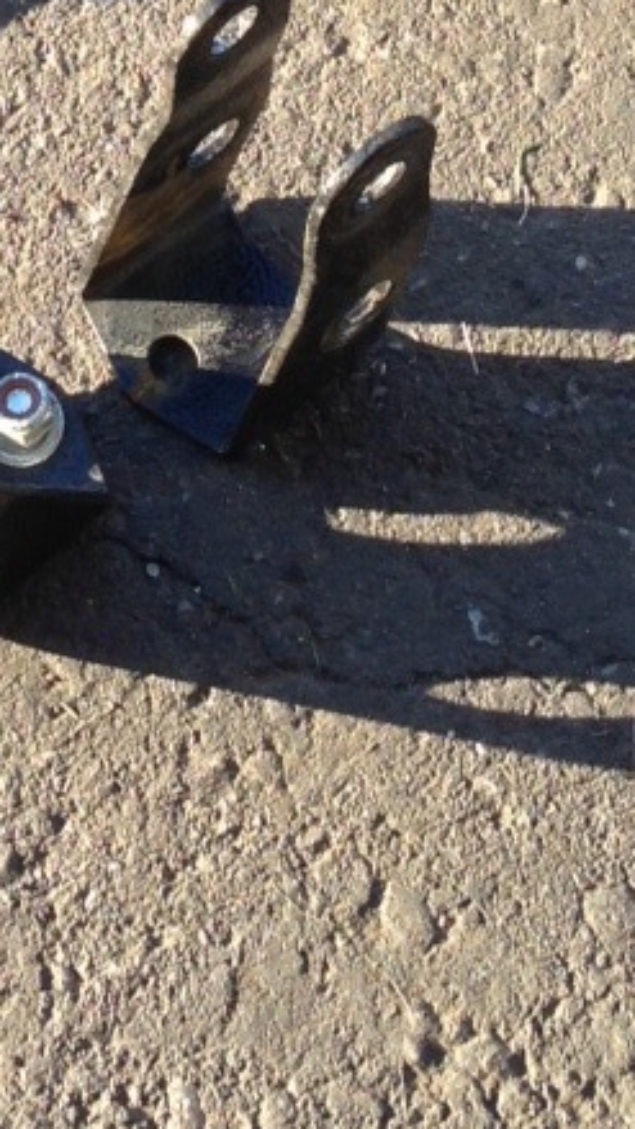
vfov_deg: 15.4
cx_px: -33
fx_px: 3921
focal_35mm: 131
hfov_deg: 9.2
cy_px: -445
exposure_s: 1/154
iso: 50
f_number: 2.4
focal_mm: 4.13
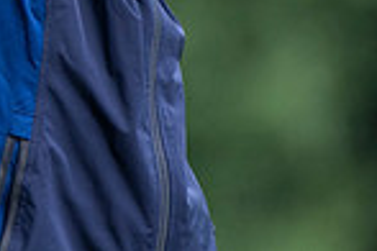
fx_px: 29760
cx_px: -210
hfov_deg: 0.7
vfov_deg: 0.5
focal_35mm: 2842
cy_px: -242
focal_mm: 480
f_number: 5.6
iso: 800
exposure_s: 1/1250
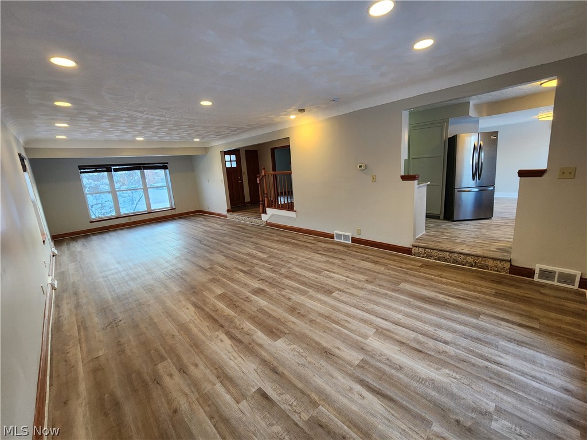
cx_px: 294
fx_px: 220
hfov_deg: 106.2
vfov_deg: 89.9
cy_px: 220
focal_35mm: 13
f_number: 2.2
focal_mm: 2.2
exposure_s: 1/60
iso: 400
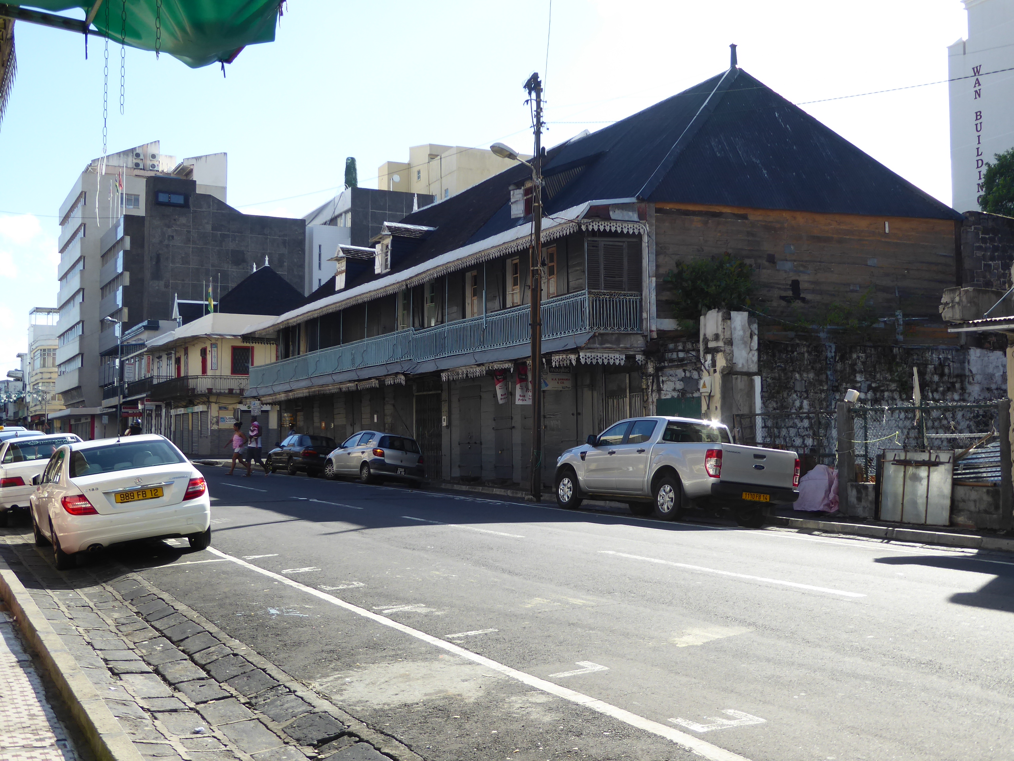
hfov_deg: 44.8
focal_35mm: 42
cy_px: 380
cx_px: 507
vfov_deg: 34.3
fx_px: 1230
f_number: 3.8
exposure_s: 1/320
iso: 80
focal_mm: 7.2
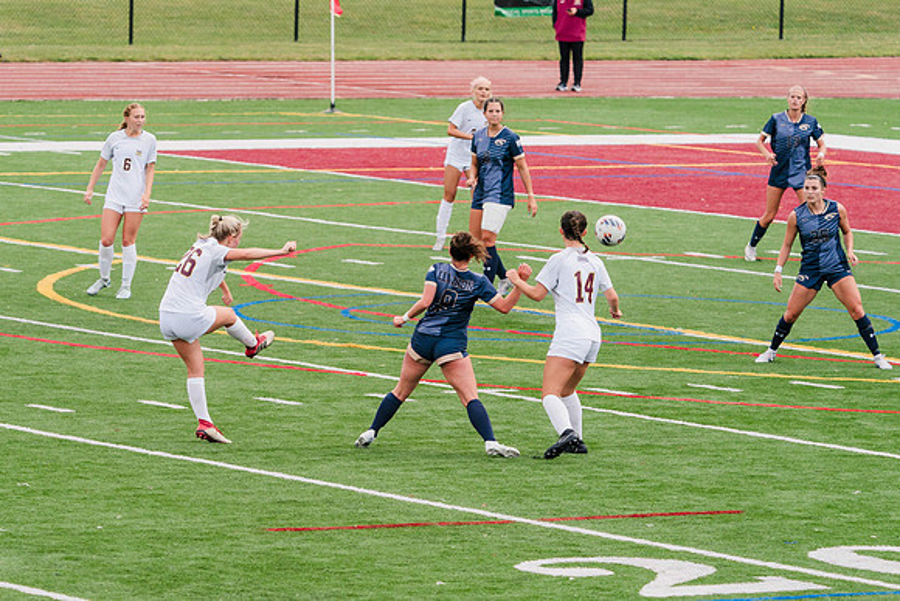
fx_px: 7074
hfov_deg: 7.3
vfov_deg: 4.9
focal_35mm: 283
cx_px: 279
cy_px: 300
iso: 800
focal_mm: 205
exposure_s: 1/1600
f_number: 5.6
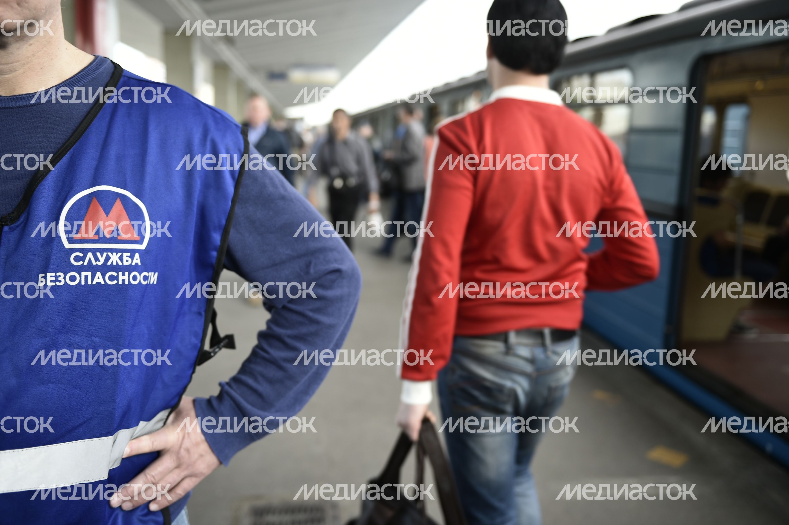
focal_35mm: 34
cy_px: 262
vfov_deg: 38.8
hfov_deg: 55.8
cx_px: 394
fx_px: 745
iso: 200
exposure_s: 1/200
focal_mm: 34
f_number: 2.8
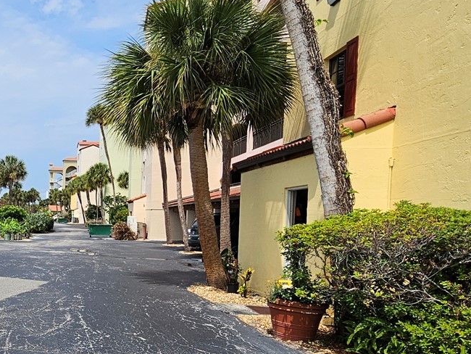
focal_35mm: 32
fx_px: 436
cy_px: 234
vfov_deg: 43.6
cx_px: -2
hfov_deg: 47.1
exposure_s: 1/3882
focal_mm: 2.2
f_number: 2.2
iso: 50
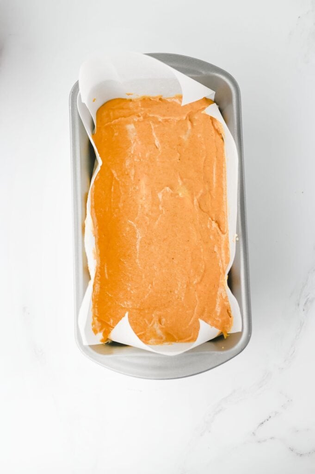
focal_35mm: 50
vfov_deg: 39.6
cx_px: 158
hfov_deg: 26.9
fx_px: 657
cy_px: 237
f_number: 3.5
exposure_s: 1/200
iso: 200
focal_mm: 50
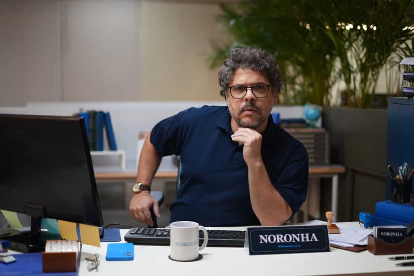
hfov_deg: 39.6
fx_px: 575
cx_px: 207
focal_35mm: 50
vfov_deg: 27.0
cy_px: 138
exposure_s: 1/60
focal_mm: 50
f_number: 1.8
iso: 160
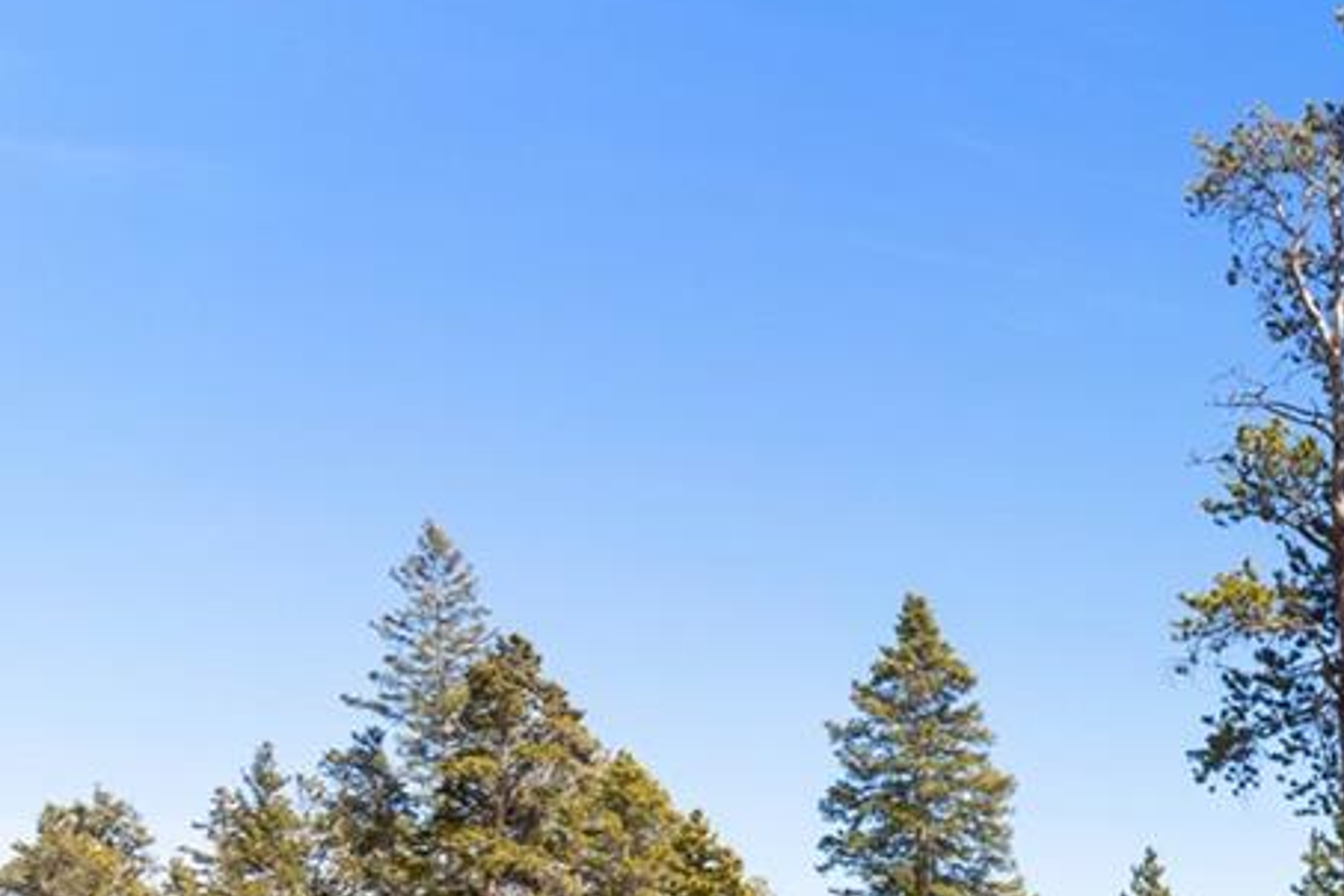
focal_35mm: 53
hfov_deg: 24.9
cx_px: 2178
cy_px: 1110
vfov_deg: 23.1
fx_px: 1979
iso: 100
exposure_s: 1/25
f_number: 10
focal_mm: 10
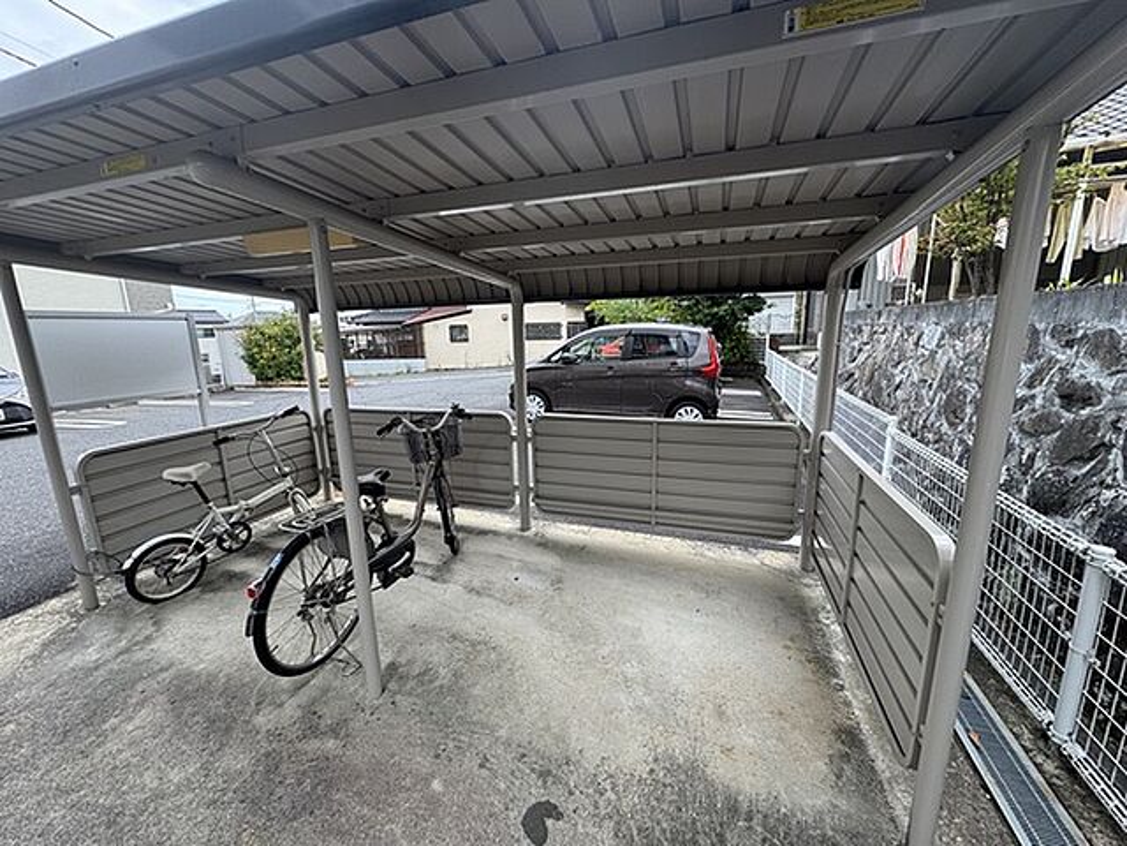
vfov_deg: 85.7
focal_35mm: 14
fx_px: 456
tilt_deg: -8.9
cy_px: 423
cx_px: 564
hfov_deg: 102.1
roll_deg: +3.8
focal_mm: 2.22
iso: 40
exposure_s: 1/212
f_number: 2.2
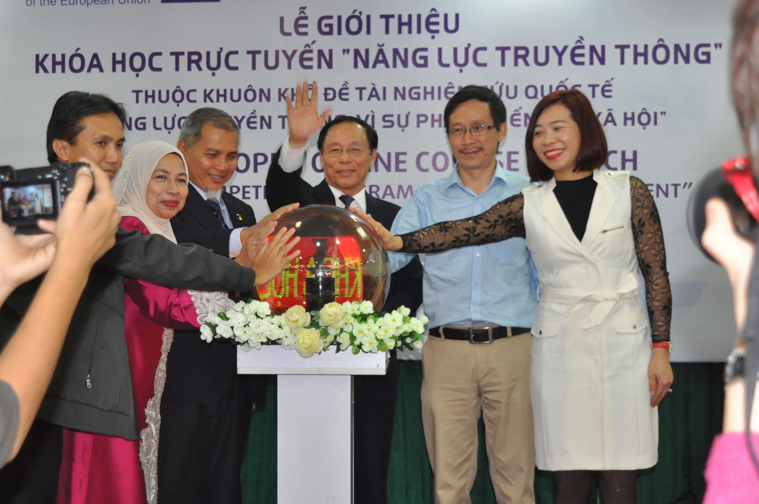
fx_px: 1276
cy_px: 280
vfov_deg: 22.3
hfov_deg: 33.1
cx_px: 322
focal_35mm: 61
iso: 800
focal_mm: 35
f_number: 4.5
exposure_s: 1/60
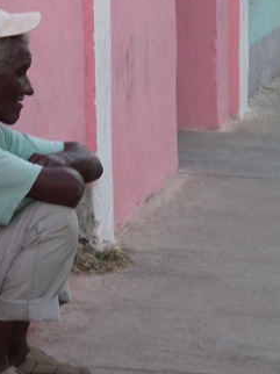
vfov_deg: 7.9
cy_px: 137
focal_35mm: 252
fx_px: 2721
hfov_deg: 5.9
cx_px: 71
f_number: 4.4
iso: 200
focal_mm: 32.5
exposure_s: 1/40
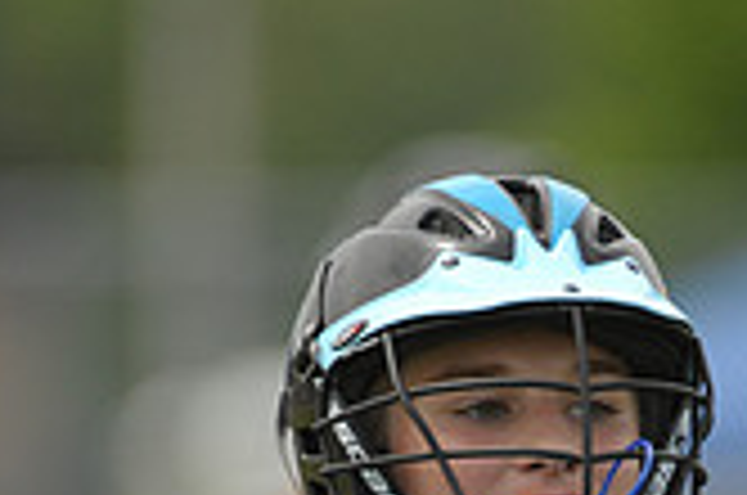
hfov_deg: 1.5
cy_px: 747
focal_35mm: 1400
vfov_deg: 1.0
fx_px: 28994
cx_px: 576
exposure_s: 1/3200
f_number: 4
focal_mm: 400
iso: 800
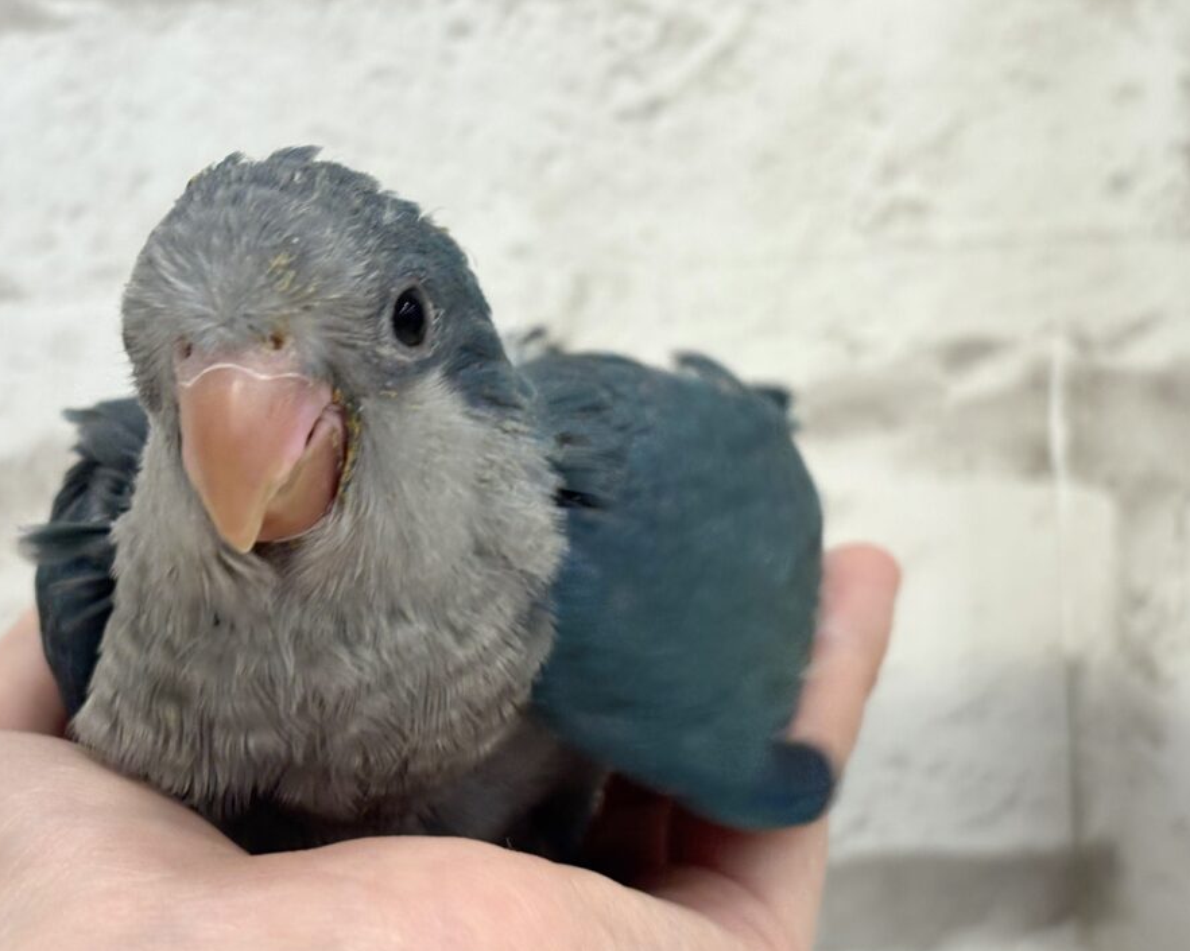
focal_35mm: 69
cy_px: 473
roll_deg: +4.2
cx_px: 473
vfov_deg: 22.2
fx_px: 2430
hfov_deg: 27.5
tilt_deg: -6.1
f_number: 1.6
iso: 100
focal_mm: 5.96
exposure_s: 1/100
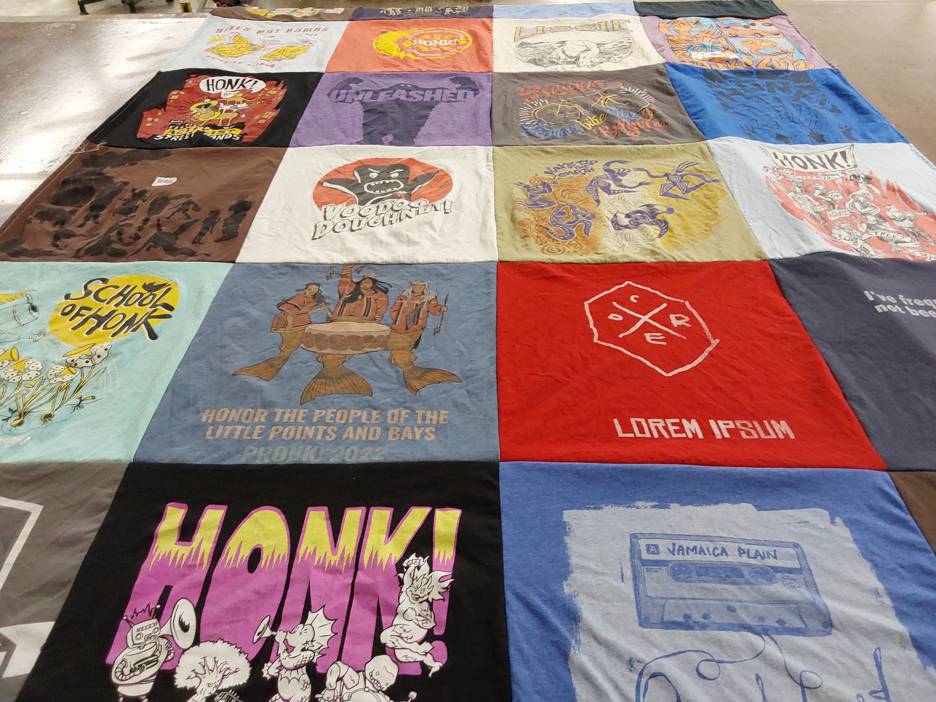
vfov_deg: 49.7
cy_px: 351
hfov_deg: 63.4
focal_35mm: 28
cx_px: 468
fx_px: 757
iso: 160
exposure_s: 1/60
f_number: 1.9
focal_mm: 2.91
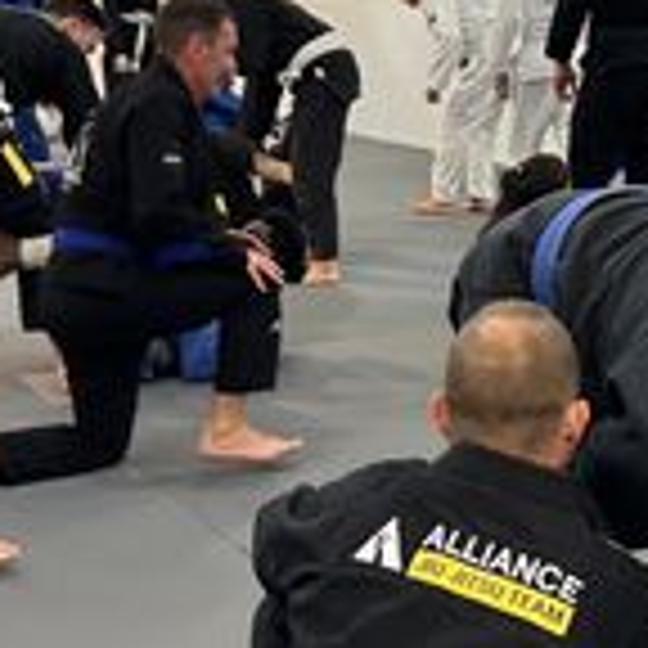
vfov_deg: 28.9
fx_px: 1250
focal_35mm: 59
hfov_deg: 28.0
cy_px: 428
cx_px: 576
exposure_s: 1/60
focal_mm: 5.7
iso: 80
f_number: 1.5
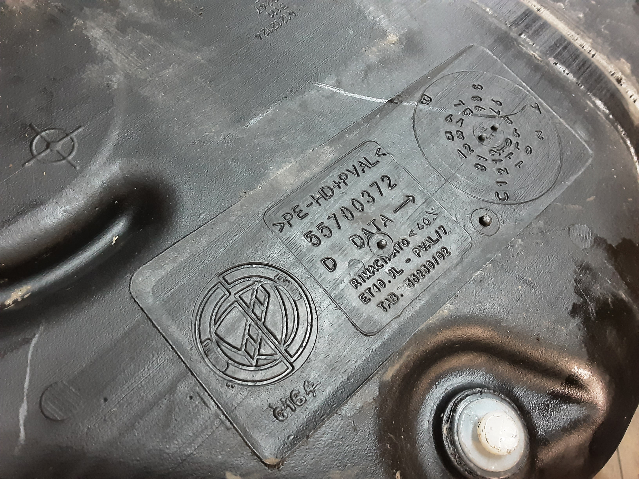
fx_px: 498
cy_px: 240
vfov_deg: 51.4
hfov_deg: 65.3
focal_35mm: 27
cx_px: 320
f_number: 1.9
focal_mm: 2.91
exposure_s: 1/25
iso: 320
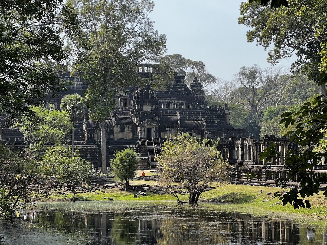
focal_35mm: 102
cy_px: 144
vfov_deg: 14.5
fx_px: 964
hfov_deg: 19.2
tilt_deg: +1.0
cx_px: 123
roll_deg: +0.2
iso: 32
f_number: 2.8
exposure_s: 1/288
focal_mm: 9
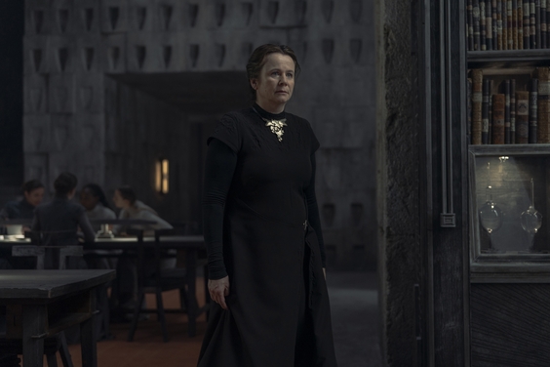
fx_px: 764
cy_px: 184
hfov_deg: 39.6
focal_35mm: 50
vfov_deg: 27.0
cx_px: 275
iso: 640
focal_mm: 50
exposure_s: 1/160
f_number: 2
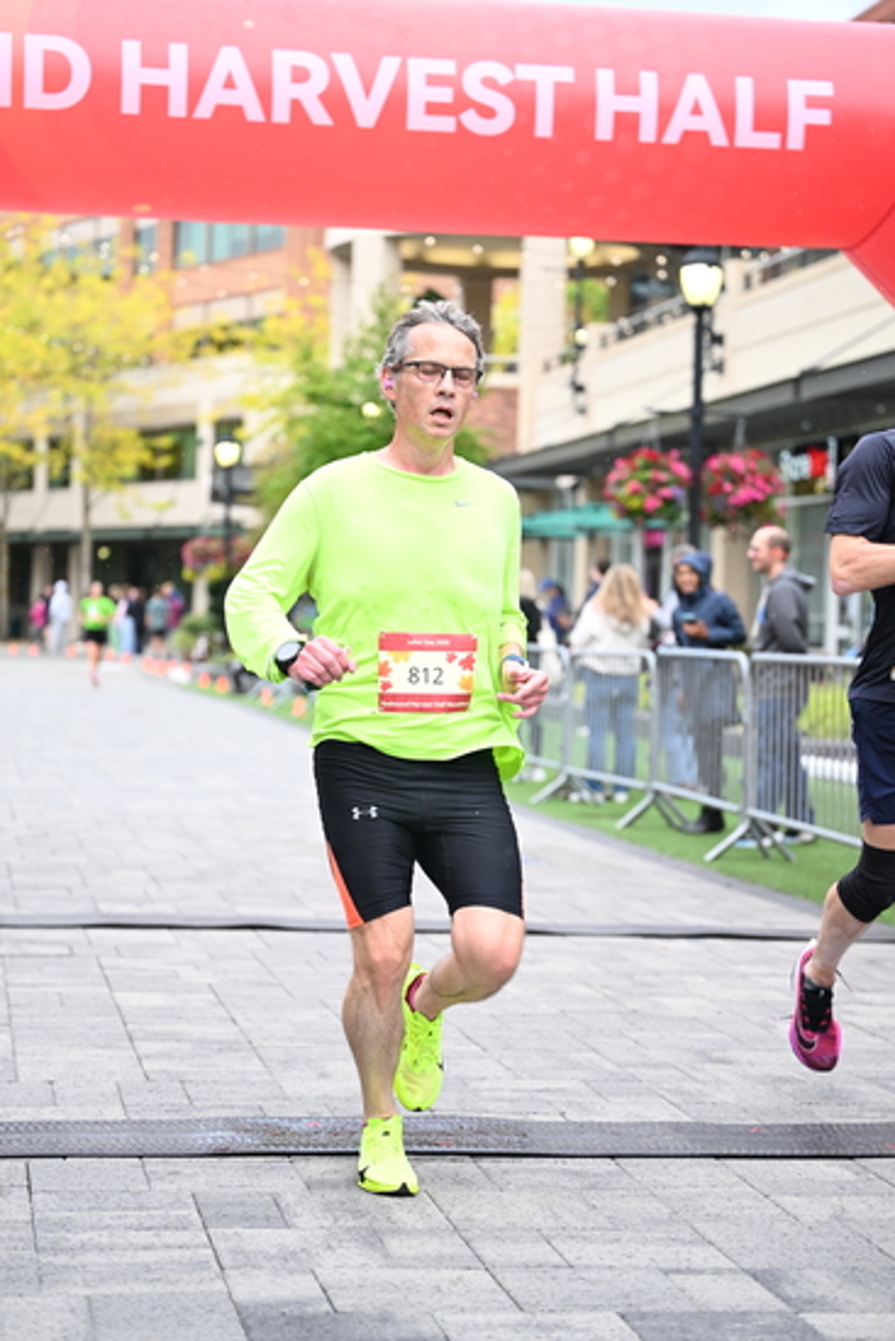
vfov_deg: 28.8
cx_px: 448
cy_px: 670
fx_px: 2609
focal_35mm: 70
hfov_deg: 19.5
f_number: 2.8
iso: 1250
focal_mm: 70
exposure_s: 1/1250
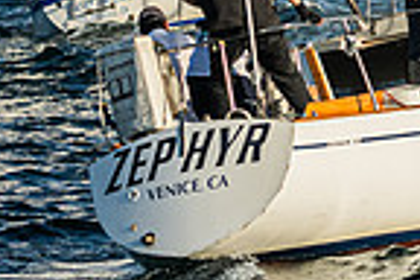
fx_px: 5763
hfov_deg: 4.2
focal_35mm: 494
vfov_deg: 2.8
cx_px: 584
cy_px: -211
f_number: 5.6
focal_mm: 100
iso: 400
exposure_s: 1/5000
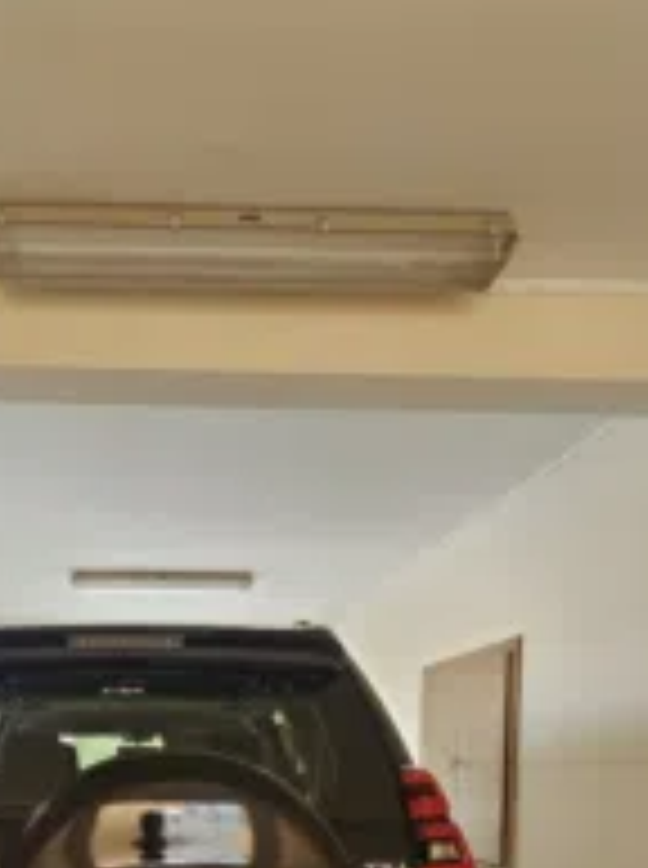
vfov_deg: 54.6
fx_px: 676
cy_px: 819
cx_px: 140
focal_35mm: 27
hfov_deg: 48.6
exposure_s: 1/50.3
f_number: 2.2
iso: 100
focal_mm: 2.2
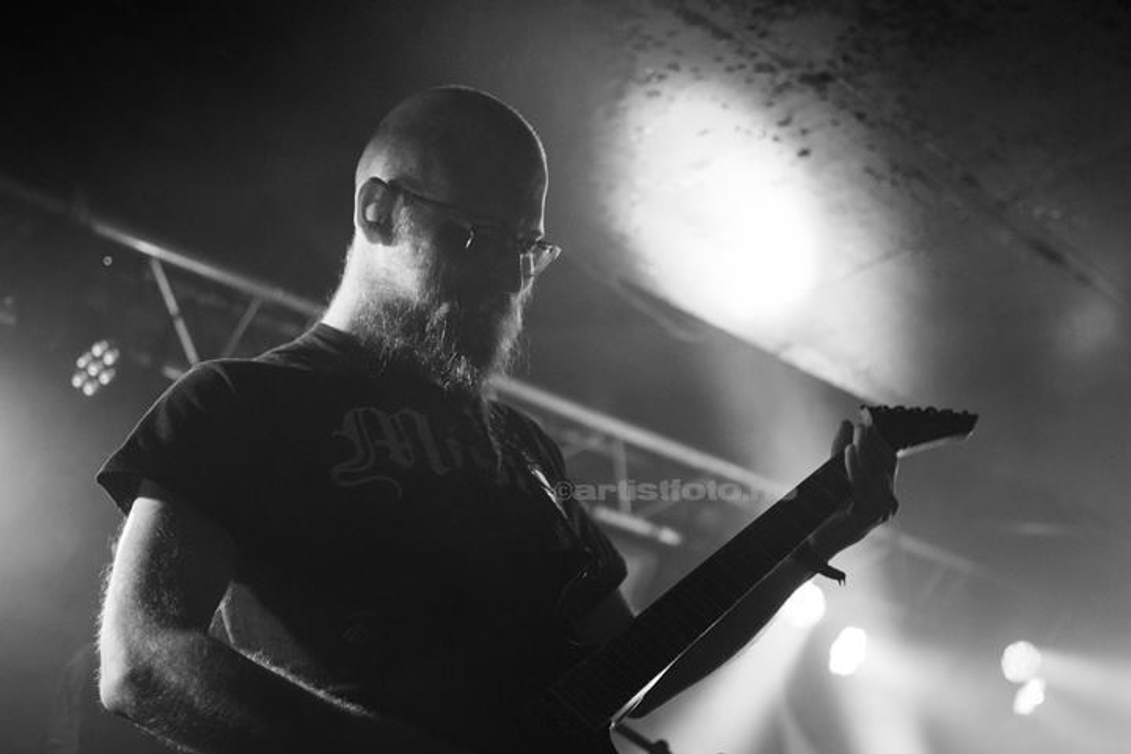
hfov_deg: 37.9
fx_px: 1649
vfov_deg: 25.8
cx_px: 566
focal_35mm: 52
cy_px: 377
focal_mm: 35
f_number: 1.8
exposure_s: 1/250
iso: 1800
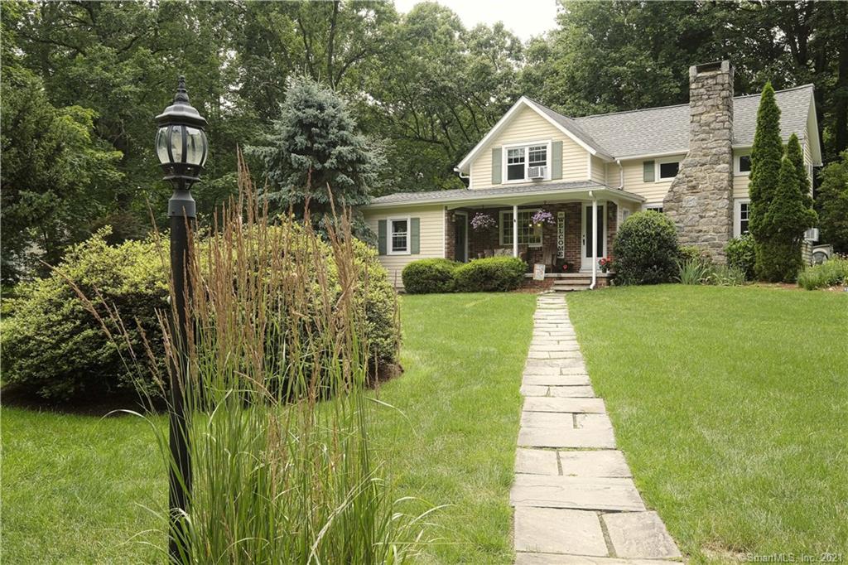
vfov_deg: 44.9
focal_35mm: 29
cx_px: 424
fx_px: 683
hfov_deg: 63.7
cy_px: 282
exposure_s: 1/240
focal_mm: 19.1
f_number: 8
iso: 400
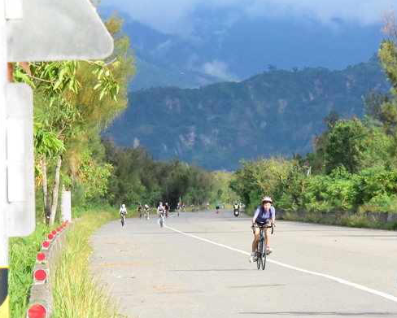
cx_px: 262
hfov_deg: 7.2
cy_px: 209
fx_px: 3174
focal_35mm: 270
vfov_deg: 5.7
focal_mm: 180
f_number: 18
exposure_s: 1/4000
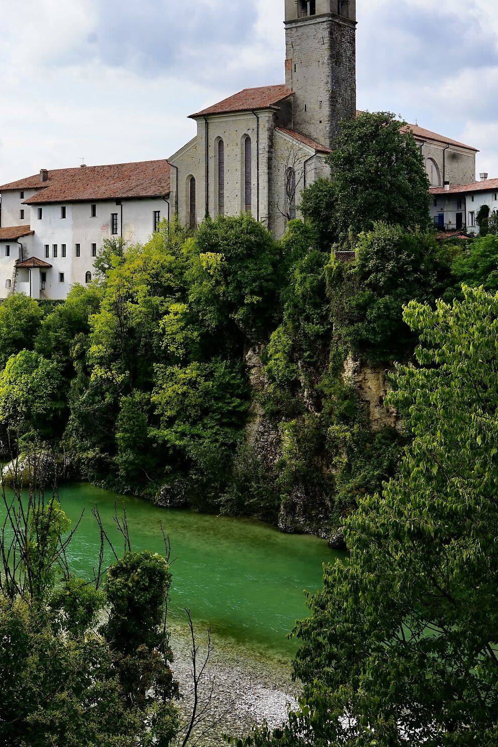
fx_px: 933
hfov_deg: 29.3
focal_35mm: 45
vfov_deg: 43.1
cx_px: 105
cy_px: 263
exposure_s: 1/100
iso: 100
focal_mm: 28
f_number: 10
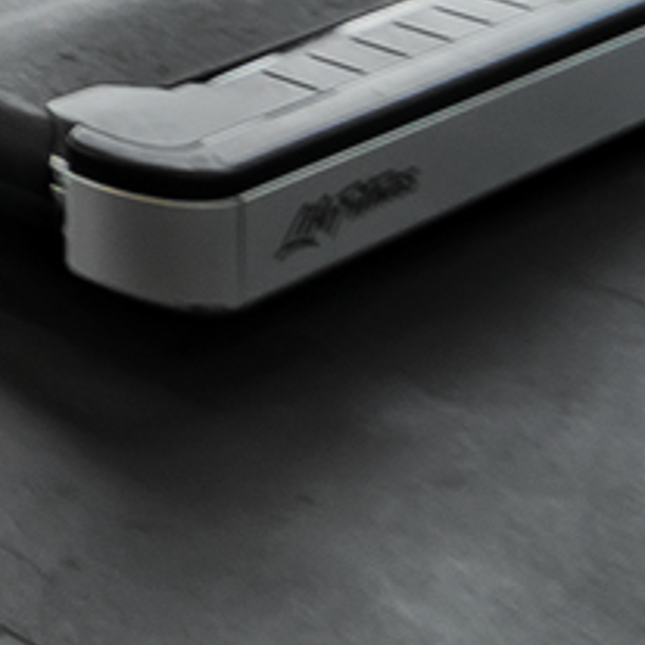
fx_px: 1961
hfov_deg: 10.8
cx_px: -1377
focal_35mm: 93
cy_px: -642
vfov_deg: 15.2
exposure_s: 1/15
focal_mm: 14
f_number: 9
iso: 100
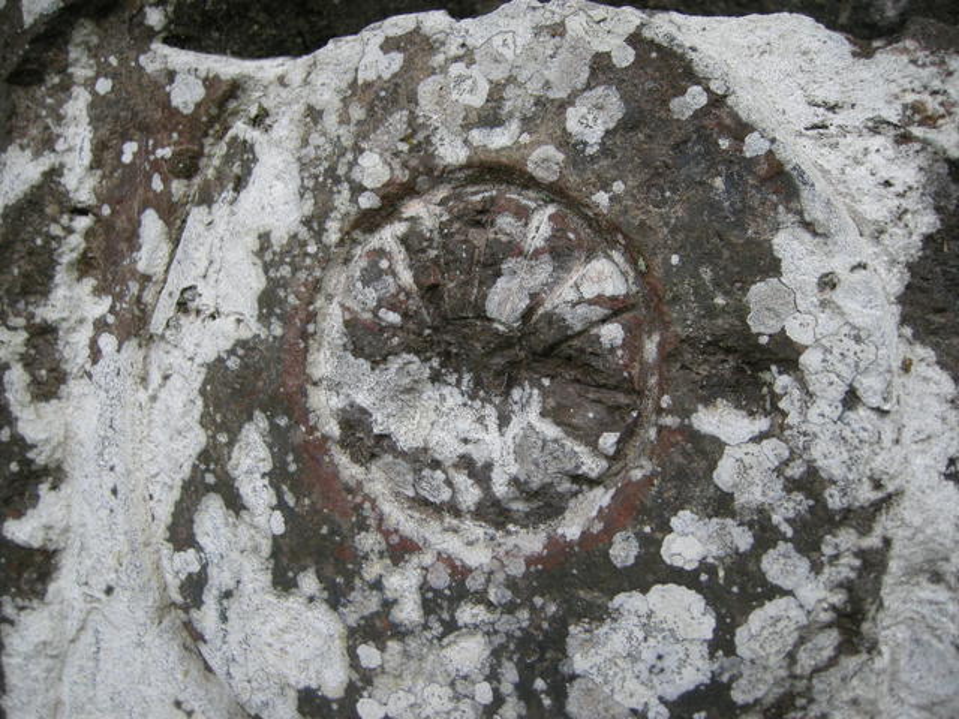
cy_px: 360
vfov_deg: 40.7
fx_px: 970
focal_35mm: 35
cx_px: 480
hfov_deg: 52.6
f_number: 2.7
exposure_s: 1/63
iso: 104
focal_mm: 7.5
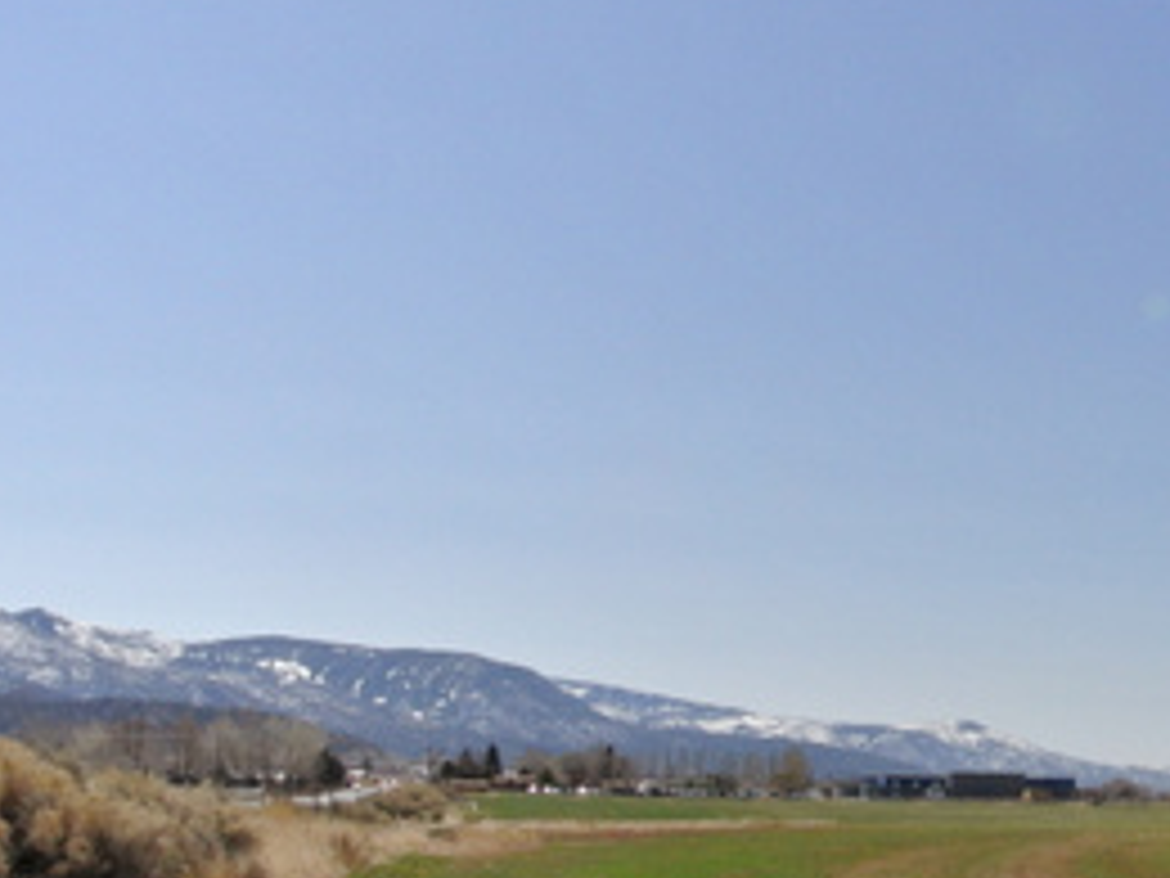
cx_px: 1354
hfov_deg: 27.2
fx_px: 2163
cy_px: 684
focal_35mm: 64
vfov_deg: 22.7
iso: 360
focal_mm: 10
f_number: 3.5
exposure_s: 1/500
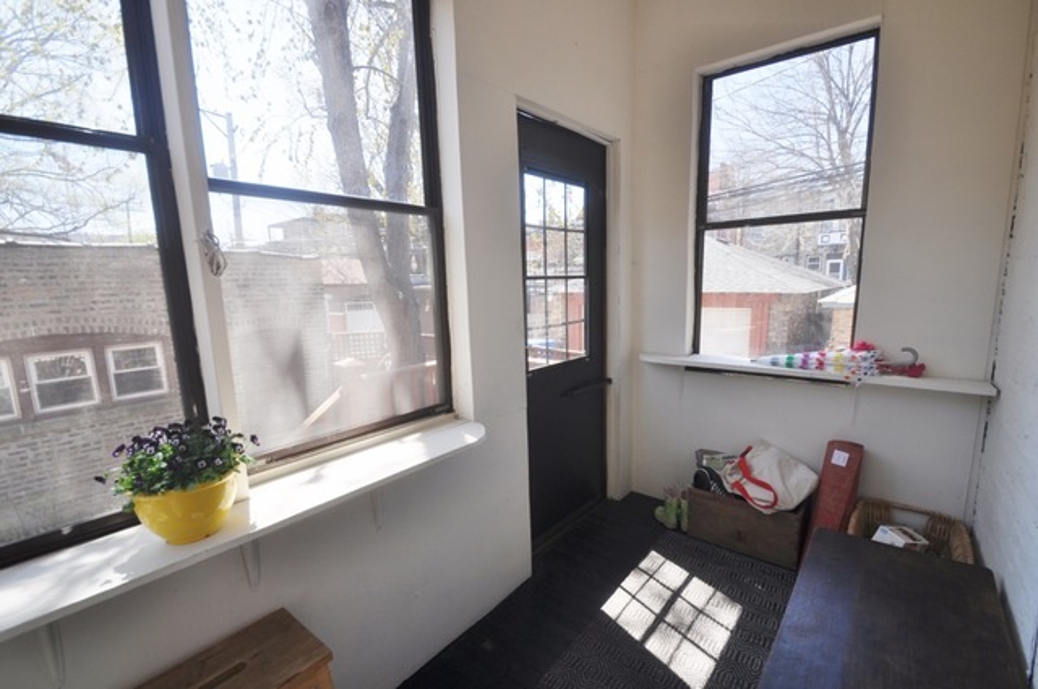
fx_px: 432
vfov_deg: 77.2
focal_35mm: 15
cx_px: 519
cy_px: 344
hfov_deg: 100.5
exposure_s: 1/160
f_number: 6.3
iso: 200
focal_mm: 10
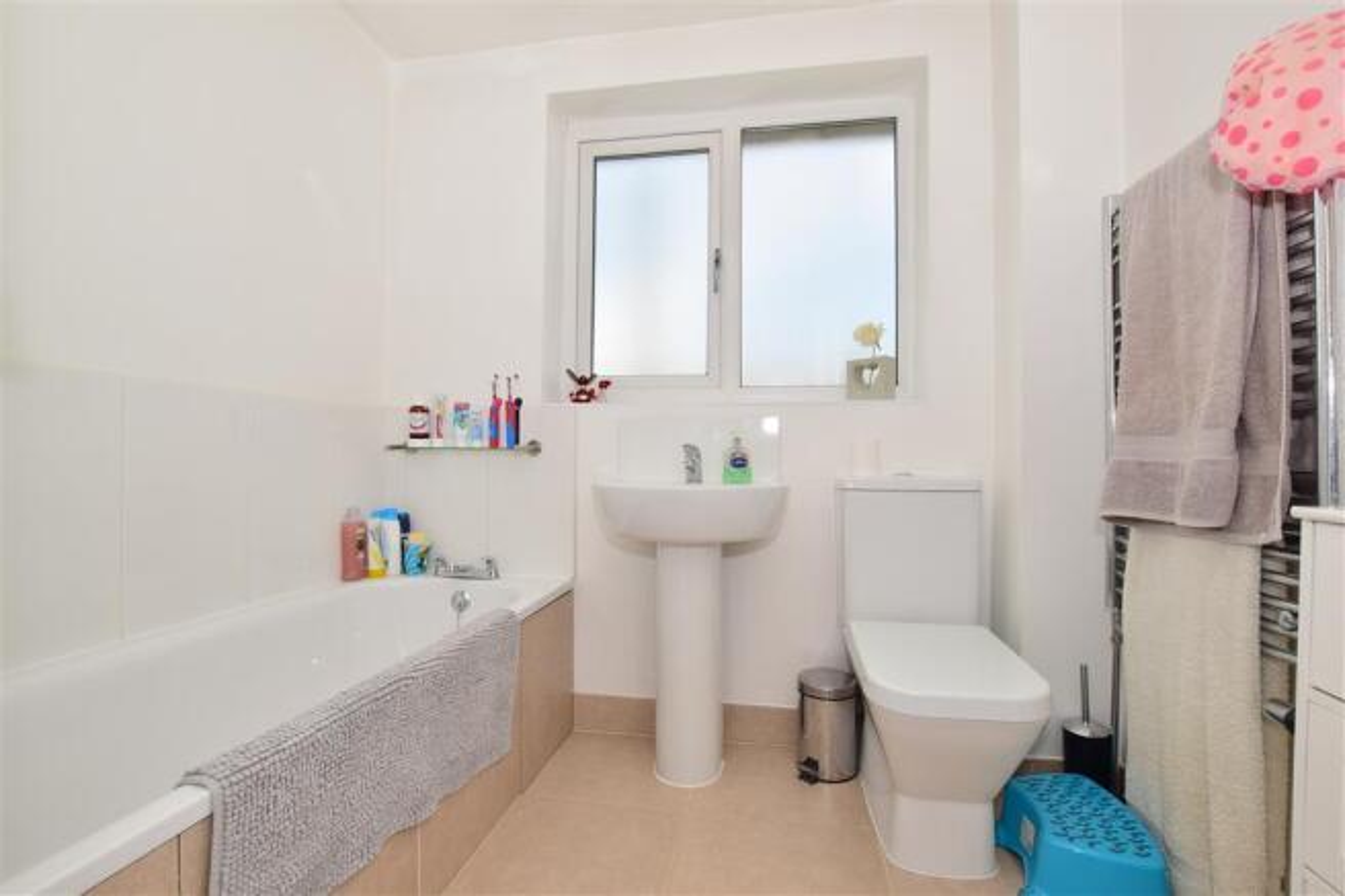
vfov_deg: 77.3
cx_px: 672
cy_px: 448
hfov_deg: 100.4
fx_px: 560
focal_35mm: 15
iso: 200
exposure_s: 1/200
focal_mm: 10
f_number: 9
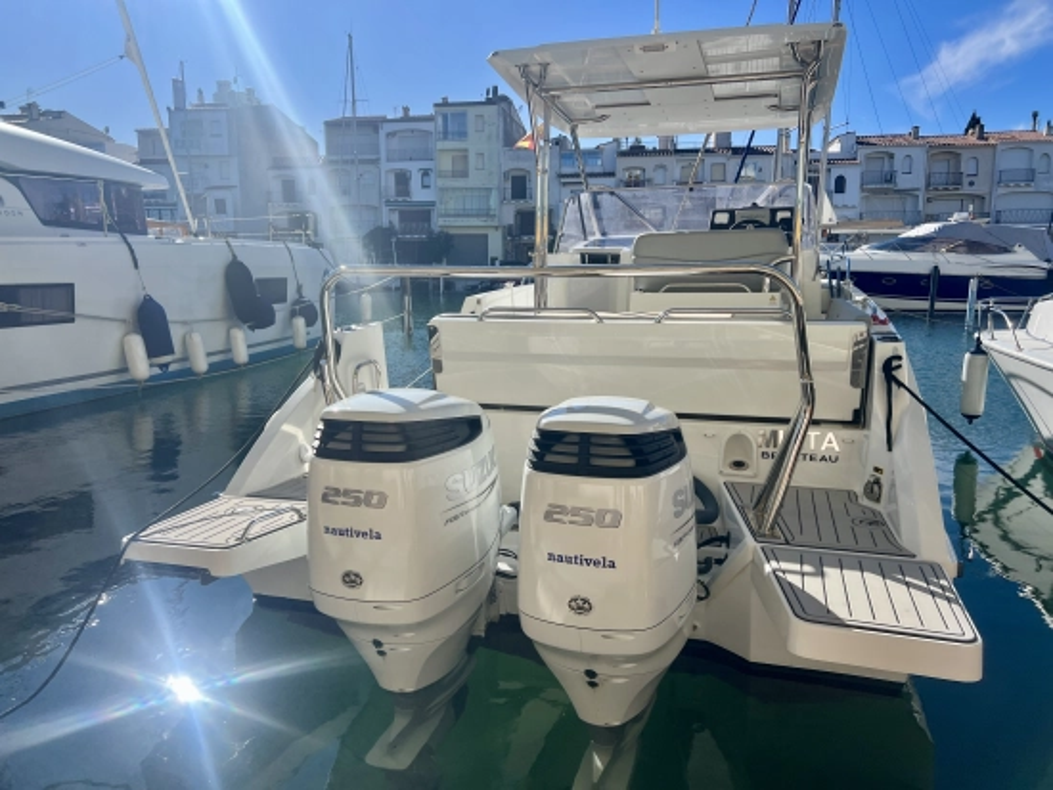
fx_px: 791
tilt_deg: -9.9
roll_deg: +0.1
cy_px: 395
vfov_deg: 53.1
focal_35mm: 26
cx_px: 526
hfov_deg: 67.3
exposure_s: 1/5319
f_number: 1.5
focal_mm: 5.7
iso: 50
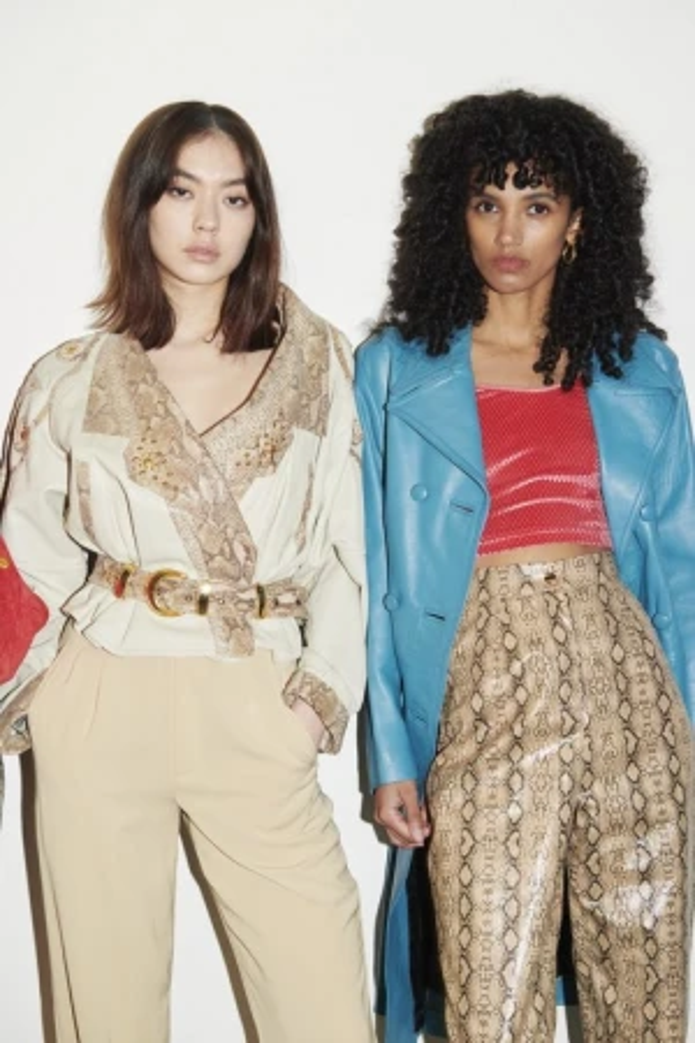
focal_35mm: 60
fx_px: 1737
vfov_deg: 33.4
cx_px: 348
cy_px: 522
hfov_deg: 22.6
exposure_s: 1/125
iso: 400
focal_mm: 60
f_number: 8
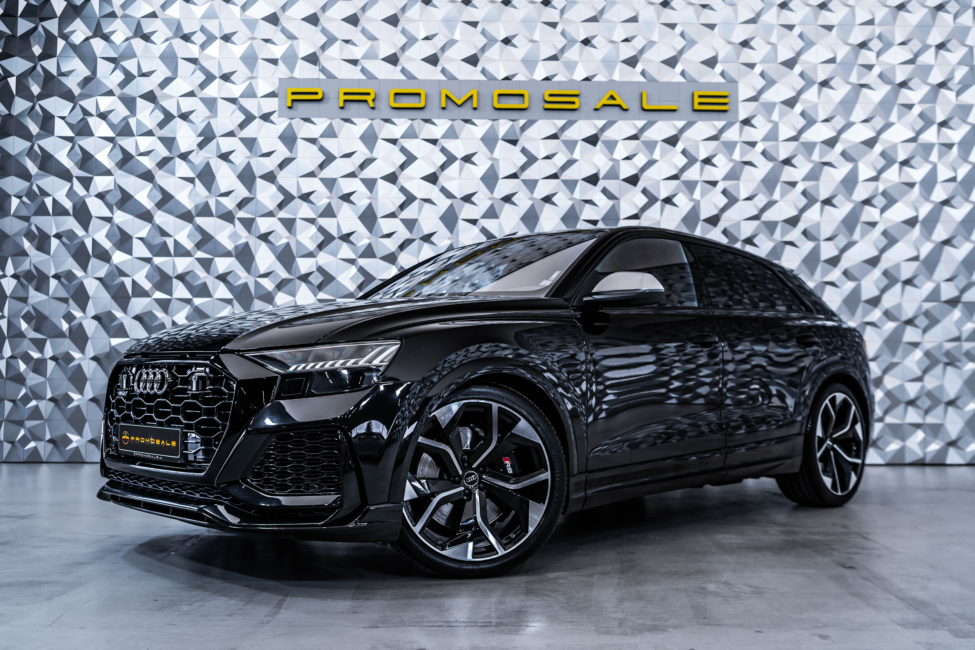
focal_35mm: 35
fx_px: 948
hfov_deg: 54.4
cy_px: 325
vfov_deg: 37.8
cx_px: 488
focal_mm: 35
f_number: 2.8
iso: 100
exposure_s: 1/60
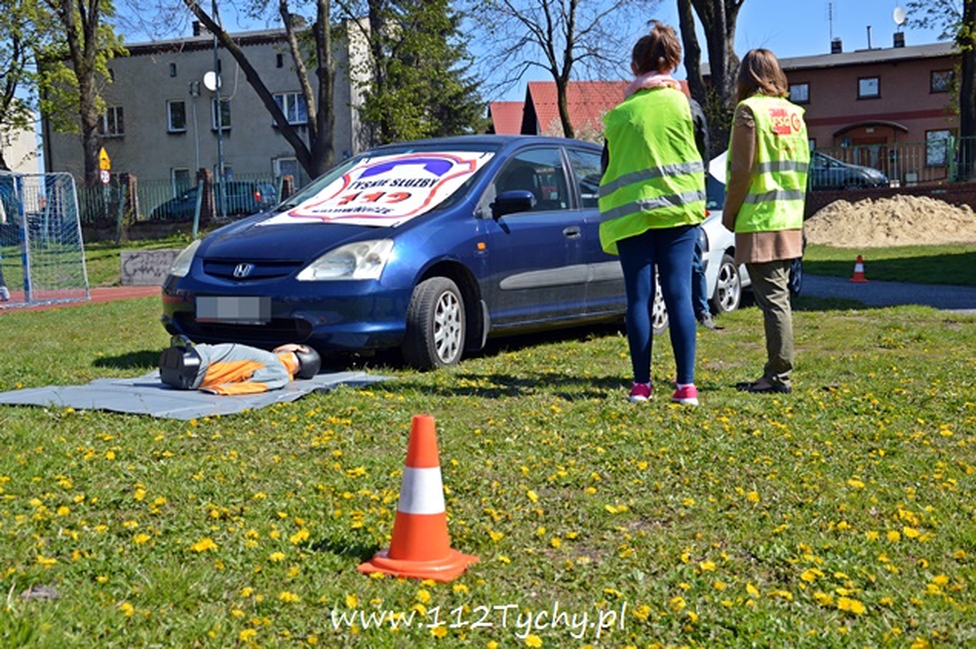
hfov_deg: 43.6
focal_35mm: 45
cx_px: 488
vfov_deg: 29.8
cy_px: 324
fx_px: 1219
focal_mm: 30
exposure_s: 1/250
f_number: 8
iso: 100
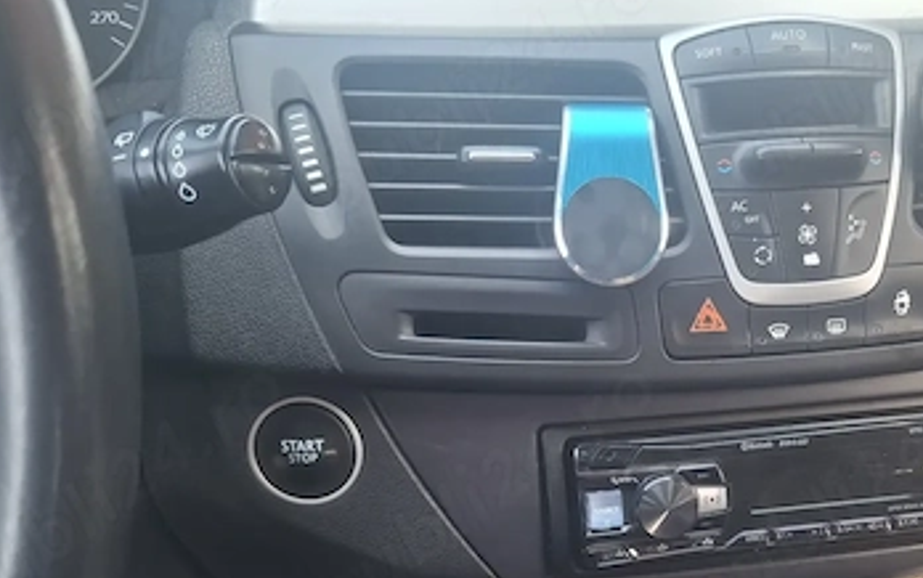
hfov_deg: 45.8
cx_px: 668
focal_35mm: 42
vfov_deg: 29.3
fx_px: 1057
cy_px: 525
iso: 160
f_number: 1.8
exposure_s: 1/100
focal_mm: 5.54
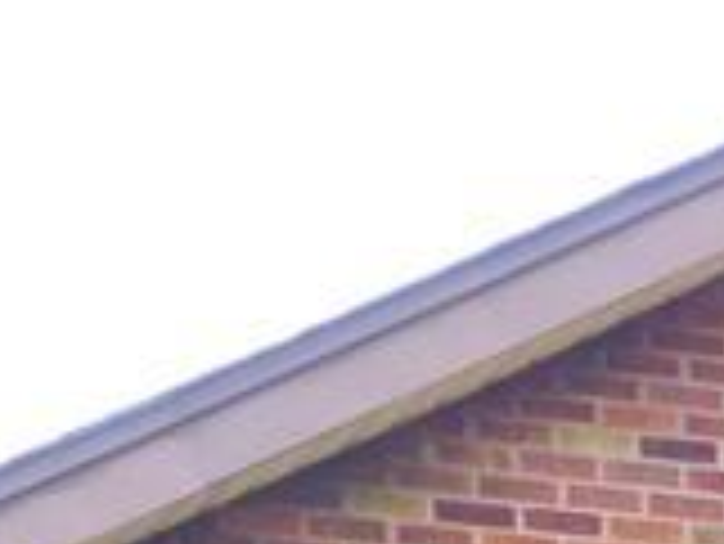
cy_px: 1614
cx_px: 823
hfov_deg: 6.9
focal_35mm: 286
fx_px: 5986
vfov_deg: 5.0
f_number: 4
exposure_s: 1/160
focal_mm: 8
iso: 125
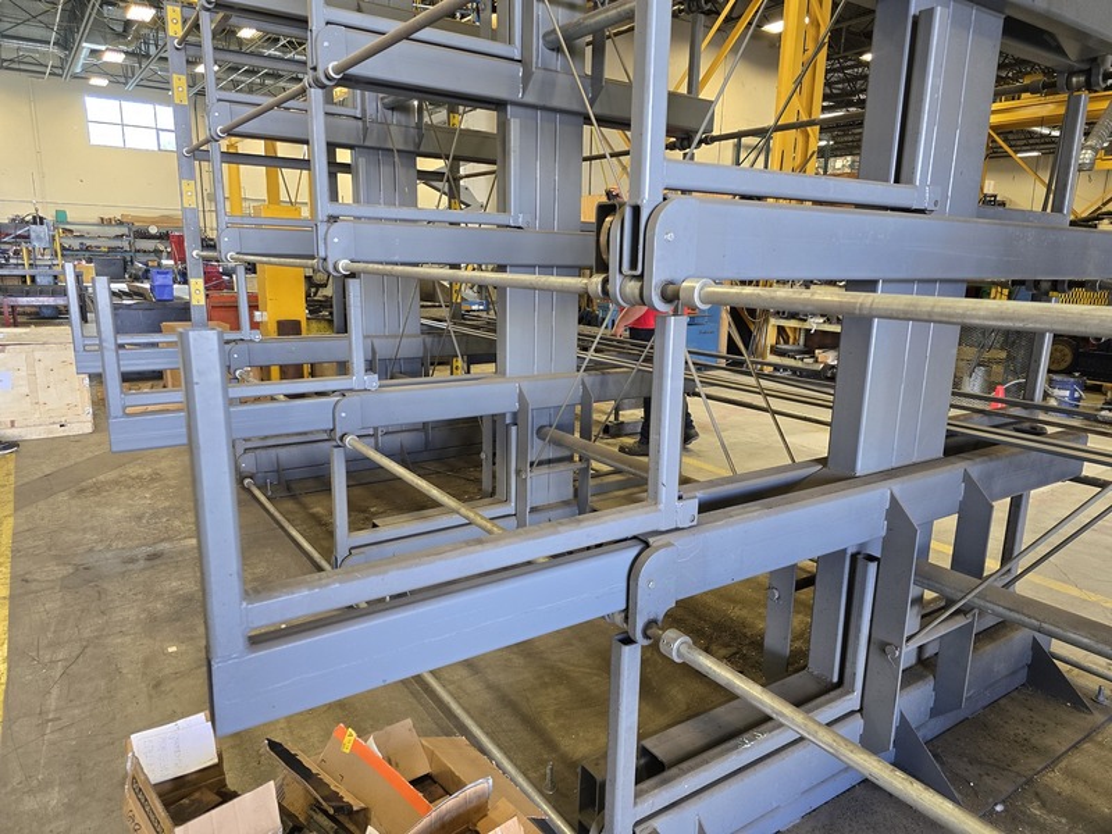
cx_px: 556
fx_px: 739
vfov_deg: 58.9
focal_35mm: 23
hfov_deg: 73.9
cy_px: 417
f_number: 1.7
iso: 200
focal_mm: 6.3
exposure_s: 1/120
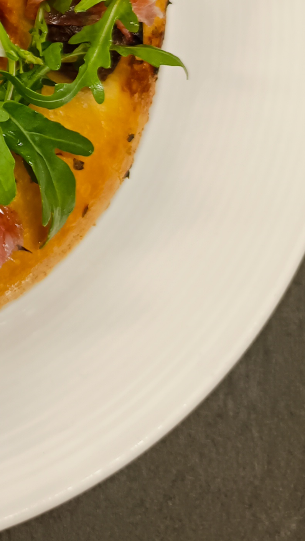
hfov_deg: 14.5
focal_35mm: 74
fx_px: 1064
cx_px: -234
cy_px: 10
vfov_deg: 27.1
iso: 152
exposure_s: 1/50
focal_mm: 5.31
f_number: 1.7
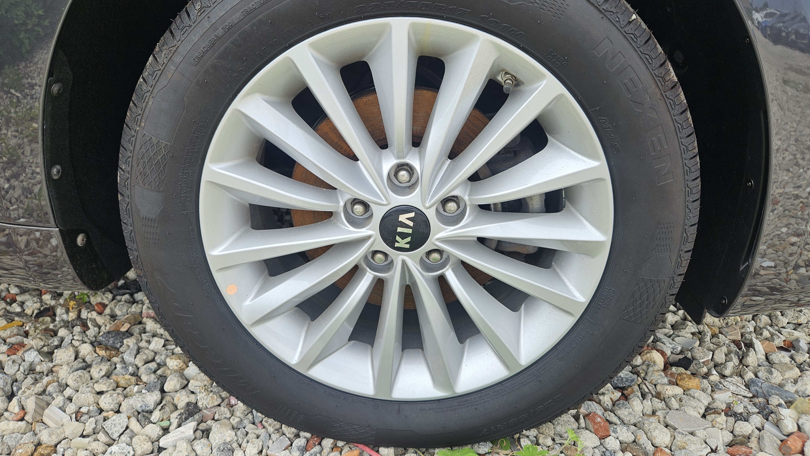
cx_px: 418
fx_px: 558
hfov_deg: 71.9
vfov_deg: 44.1
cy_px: 174
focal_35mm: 26
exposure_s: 1/444
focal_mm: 5.4
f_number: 1.8
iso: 25
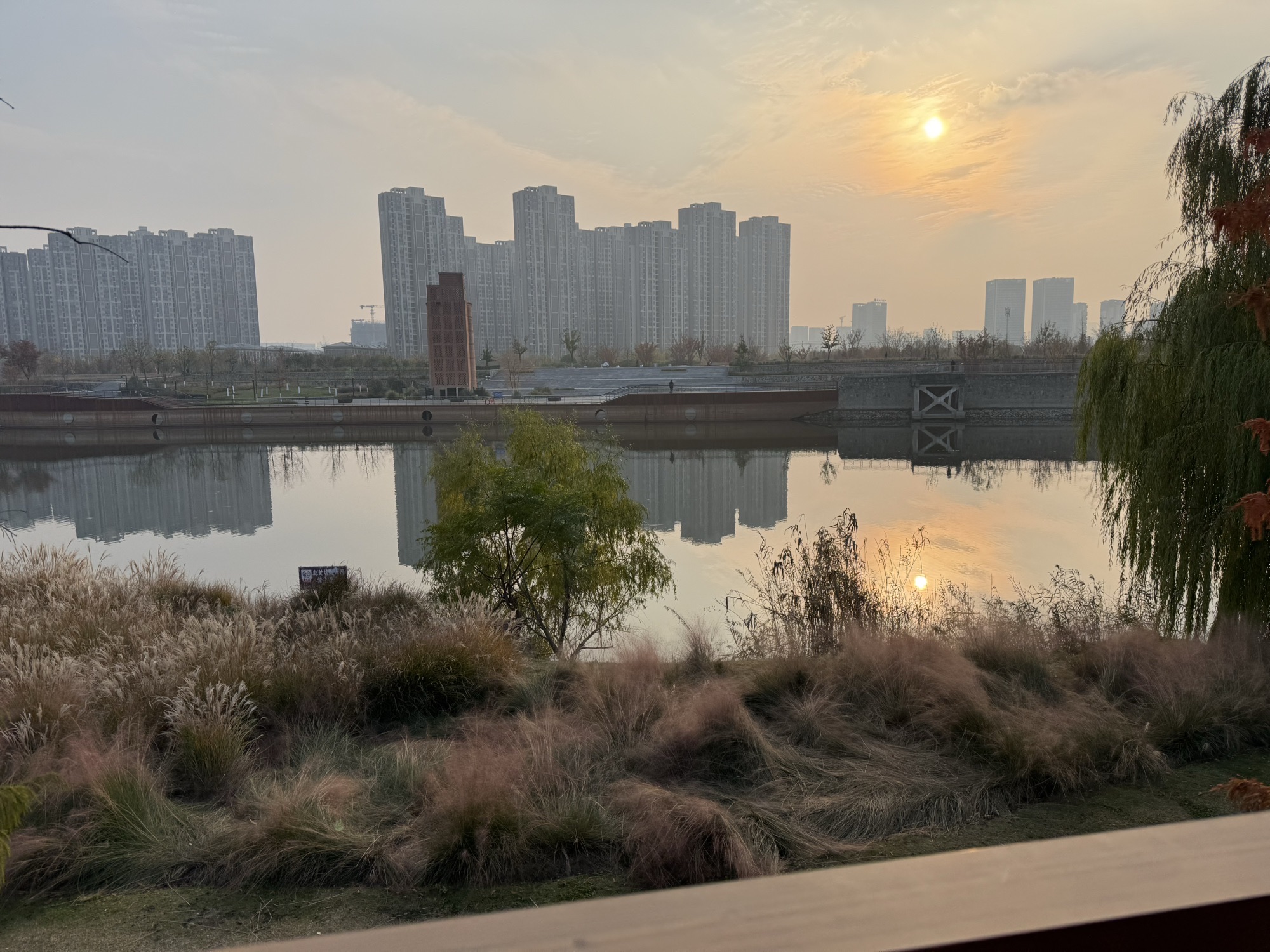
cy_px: 476
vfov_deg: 56.8
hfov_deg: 71.6
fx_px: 881
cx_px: 635
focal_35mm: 24
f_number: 1.78
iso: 80
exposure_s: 1/3759
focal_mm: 6.76
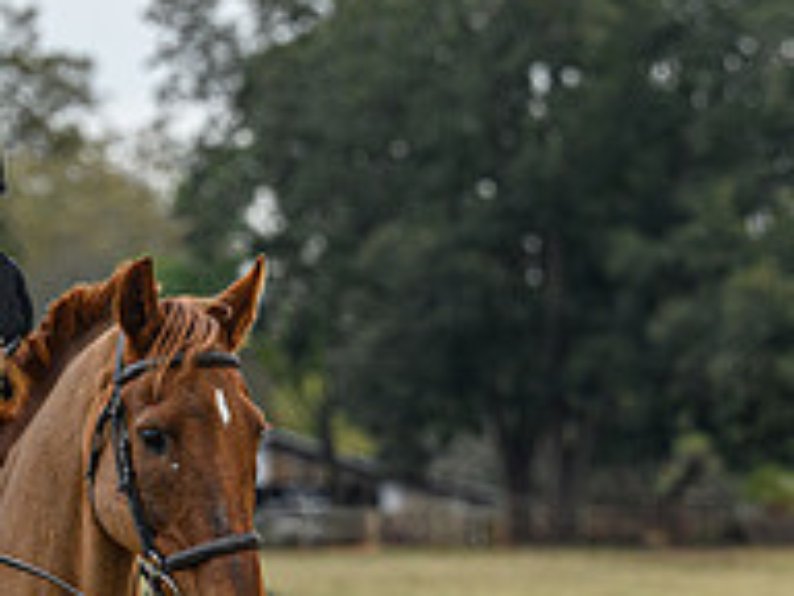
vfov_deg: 2.8
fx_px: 12340
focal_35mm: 538
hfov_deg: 3.7
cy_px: 924
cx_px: 281
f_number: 3.5
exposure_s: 1/800
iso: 500
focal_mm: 120
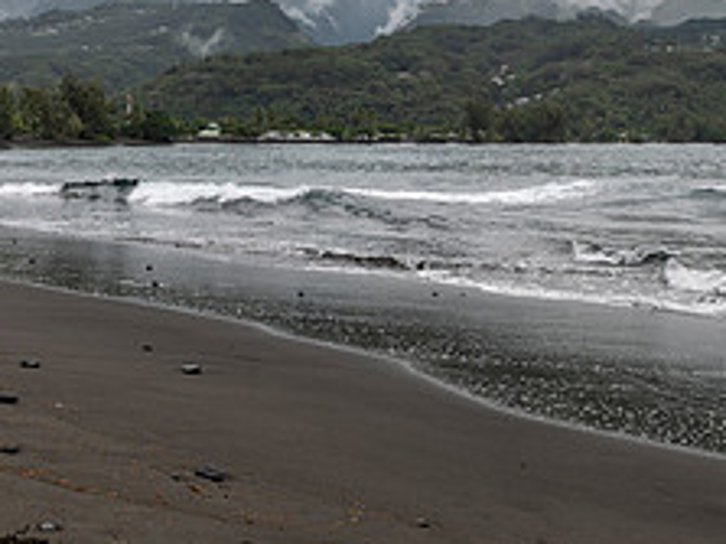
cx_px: 423
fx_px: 1258
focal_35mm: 60
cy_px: 119
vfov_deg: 24.1
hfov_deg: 32.1
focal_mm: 24
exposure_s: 1/125
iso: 90
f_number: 11
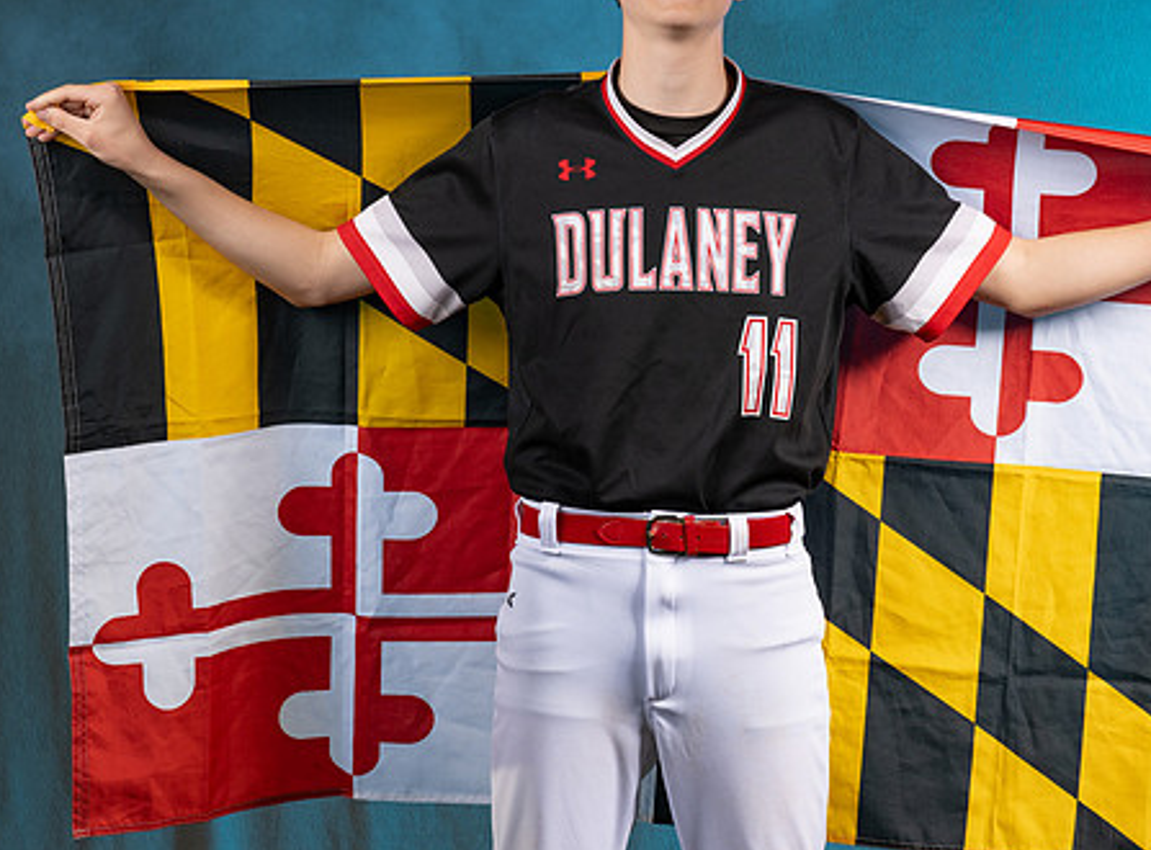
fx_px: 6183
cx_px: 680
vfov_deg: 7.9
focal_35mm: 187
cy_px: 307
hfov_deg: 10.6
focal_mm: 115
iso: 64
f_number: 11
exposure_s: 1/200
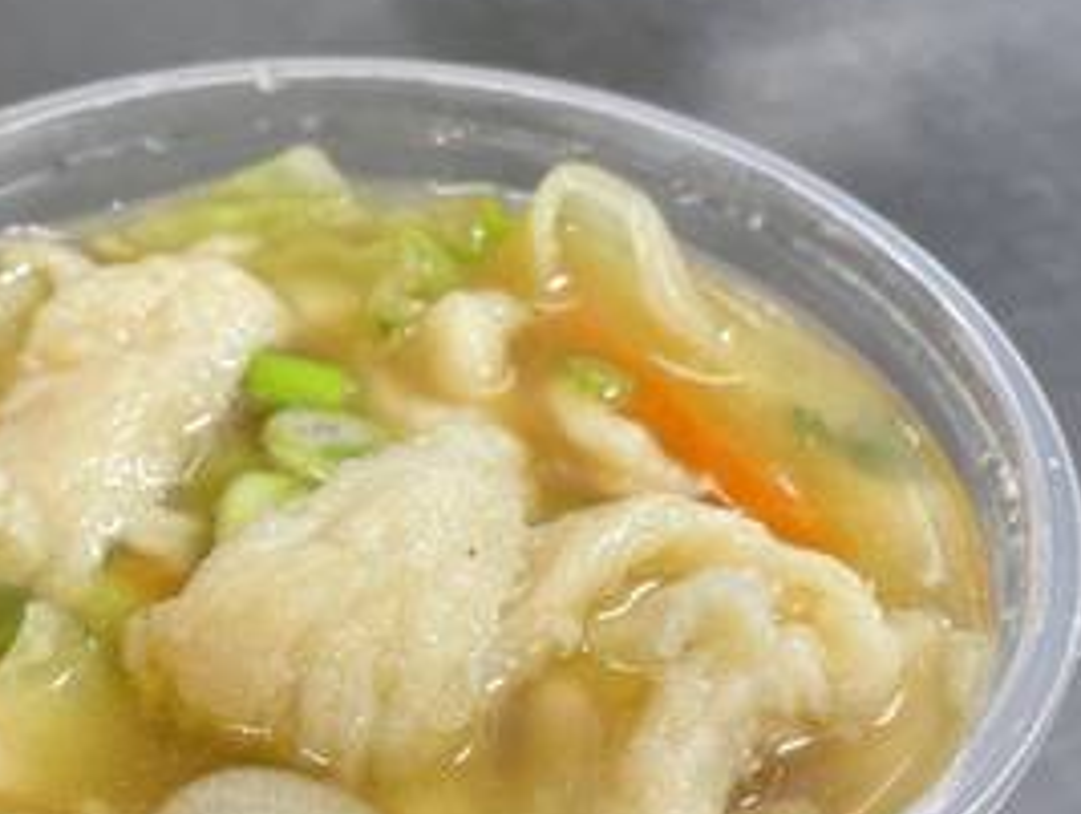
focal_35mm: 57
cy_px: 636
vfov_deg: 25.3
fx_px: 1782
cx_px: 296
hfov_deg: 33.2
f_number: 1.6
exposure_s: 1/120
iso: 125
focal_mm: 4.2
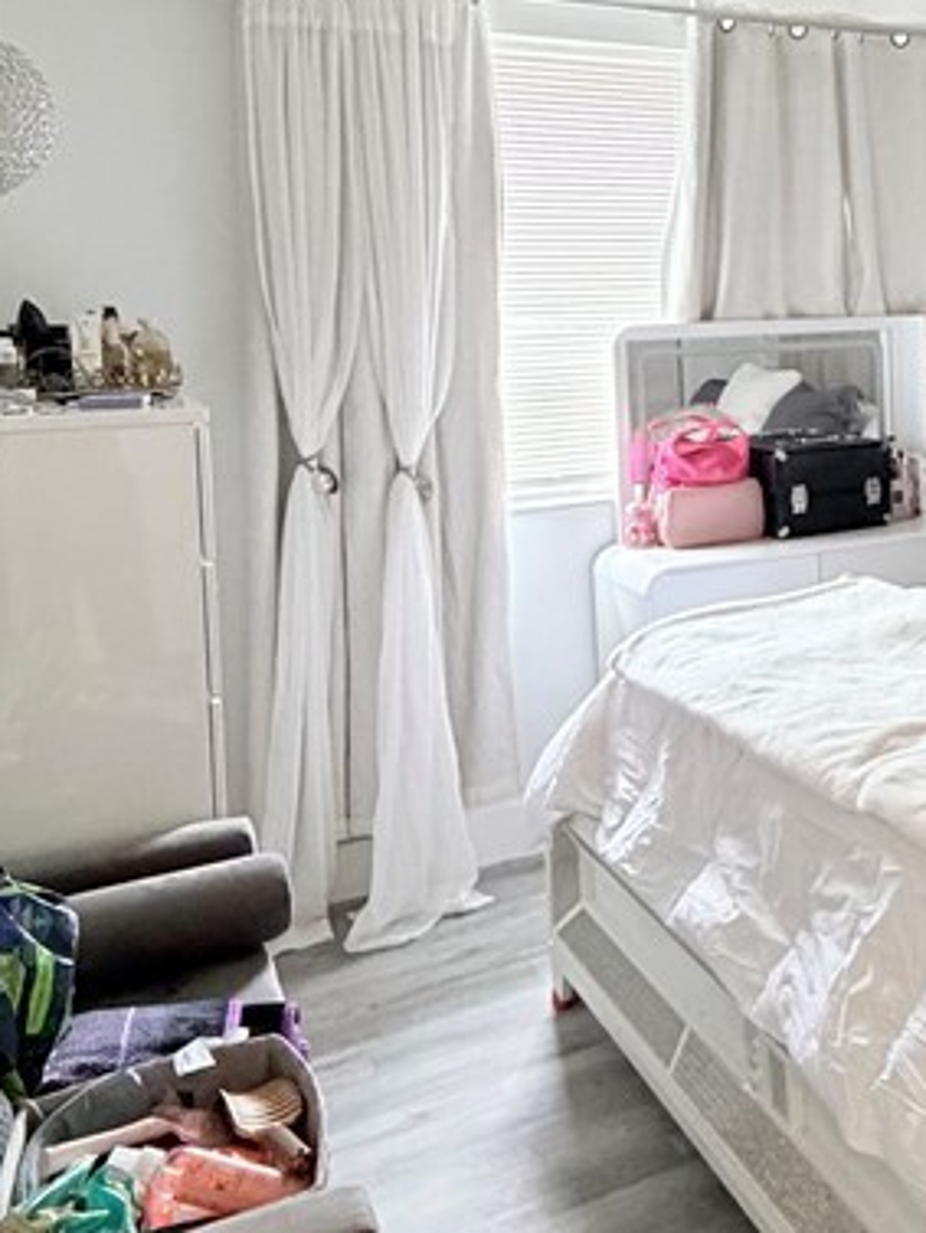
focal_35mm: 38
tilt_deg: -4.4
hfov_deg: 33.5
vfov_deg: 48.0
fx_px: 1355
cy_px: 396
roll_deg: +1.2
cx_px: 988
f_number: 2.2
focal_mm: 2.22
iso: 640
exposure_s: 1/60
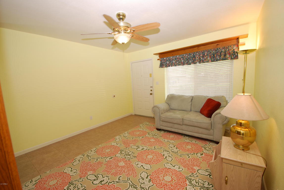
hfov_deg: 100.3
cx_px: 142
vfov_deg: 77.5
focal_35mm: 15
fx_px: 118
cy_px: 95
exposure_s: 1/60
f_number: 4
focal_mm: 10
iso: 200
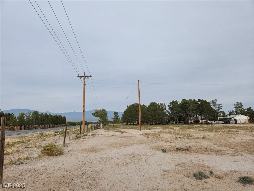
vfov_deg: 58.9
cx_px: 127
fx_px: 169
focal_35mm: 23
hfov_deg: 73.9
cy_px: 96
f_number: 1.8
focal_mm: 5.4
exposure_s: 1/356
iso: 20
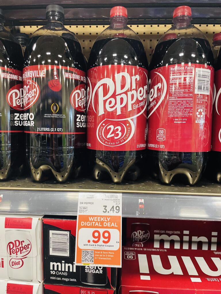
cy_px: 147
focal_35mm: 26
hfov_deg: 53.1
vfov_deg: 67.3
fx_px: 221
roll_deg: +0.1
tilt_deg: -6.7
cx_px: 110
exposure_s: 1/57
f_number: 1.6
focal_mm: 4.2
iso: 160
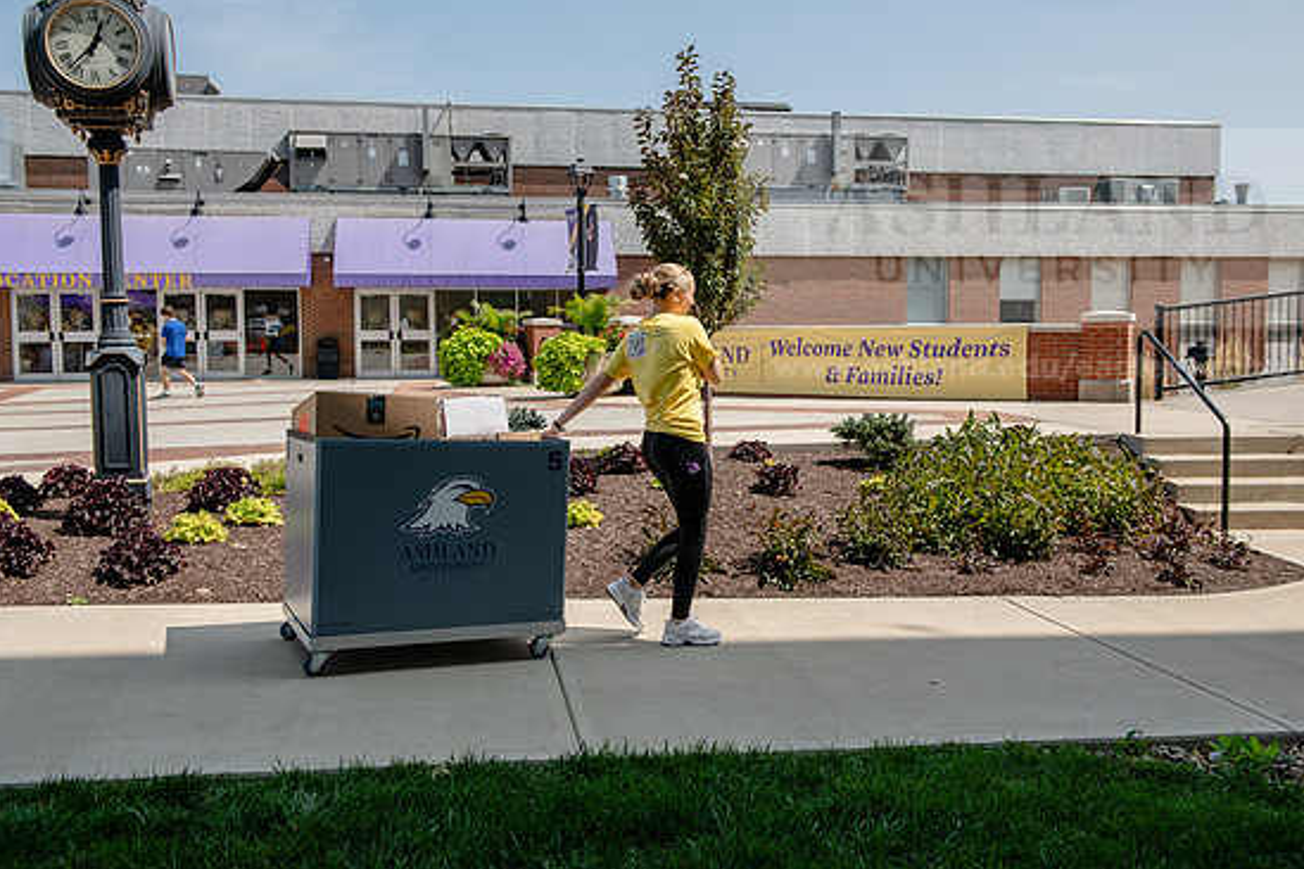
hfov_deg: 51.9
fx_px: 1340
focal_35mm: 37
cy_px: 417
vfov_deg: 35.9
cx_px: 665
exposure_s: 1/500
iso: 100
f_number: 4.5
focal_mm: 35
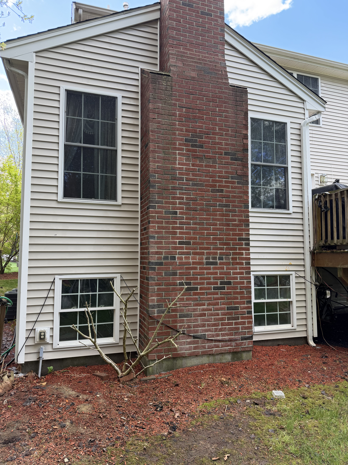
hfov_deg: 56.8
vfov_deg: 71.6
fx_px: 322
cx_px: 174
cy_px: 232
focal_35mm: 24
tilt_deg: +5.4
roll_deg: -0.3
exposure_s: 1/135
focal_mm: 6.76
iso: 50
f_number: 1.78
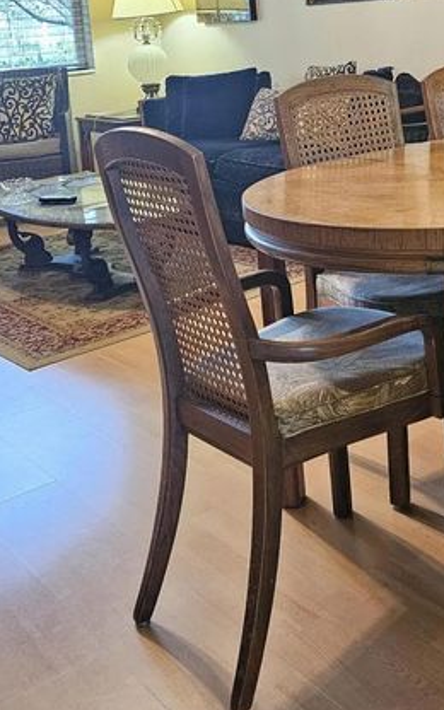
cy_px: 117
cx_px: 424
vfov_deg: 38.4
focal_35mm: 50
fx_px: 968
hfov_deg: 24.8
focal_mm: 6.3
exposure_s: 1/60
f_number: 1.7
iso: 500
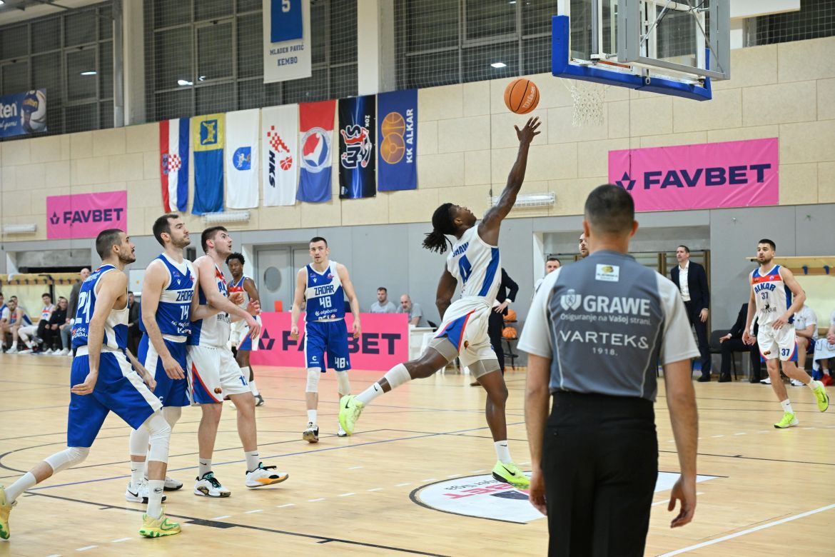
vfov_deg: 23.0
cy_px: 278
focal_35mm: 59
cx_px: 418
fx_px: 1368
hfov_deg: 33.9
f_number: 4
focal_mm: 59
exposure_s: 1/640
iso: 3200
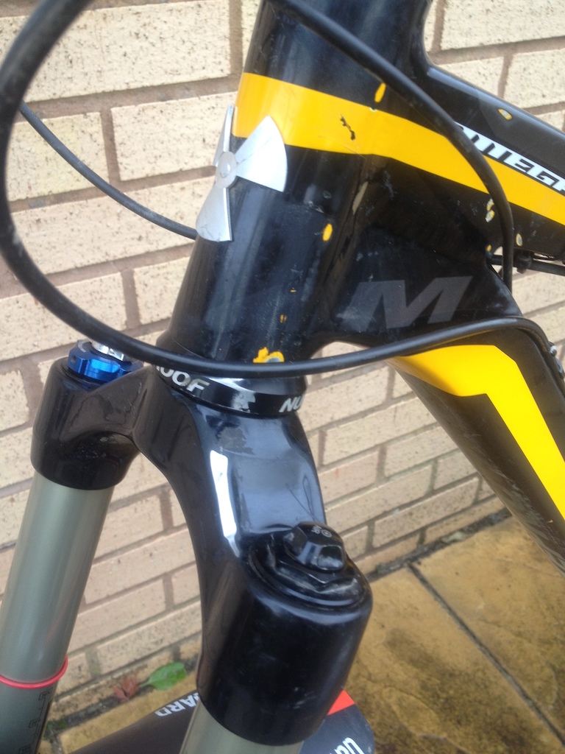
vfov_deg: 52.6
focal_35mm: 35
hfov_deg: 40.7
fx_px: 762
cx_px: 282
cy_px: 377
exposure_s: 1/40
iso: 50
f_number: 2.4
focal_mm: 4.28
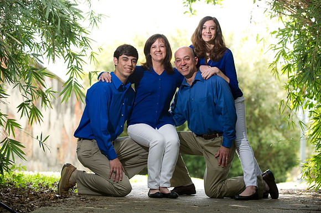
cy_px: 106
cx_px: 160
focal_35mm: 105
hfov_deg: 19.5
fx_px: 936
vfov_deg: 13.0
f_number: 3.5
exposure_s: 1/200
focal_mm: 105
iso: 320
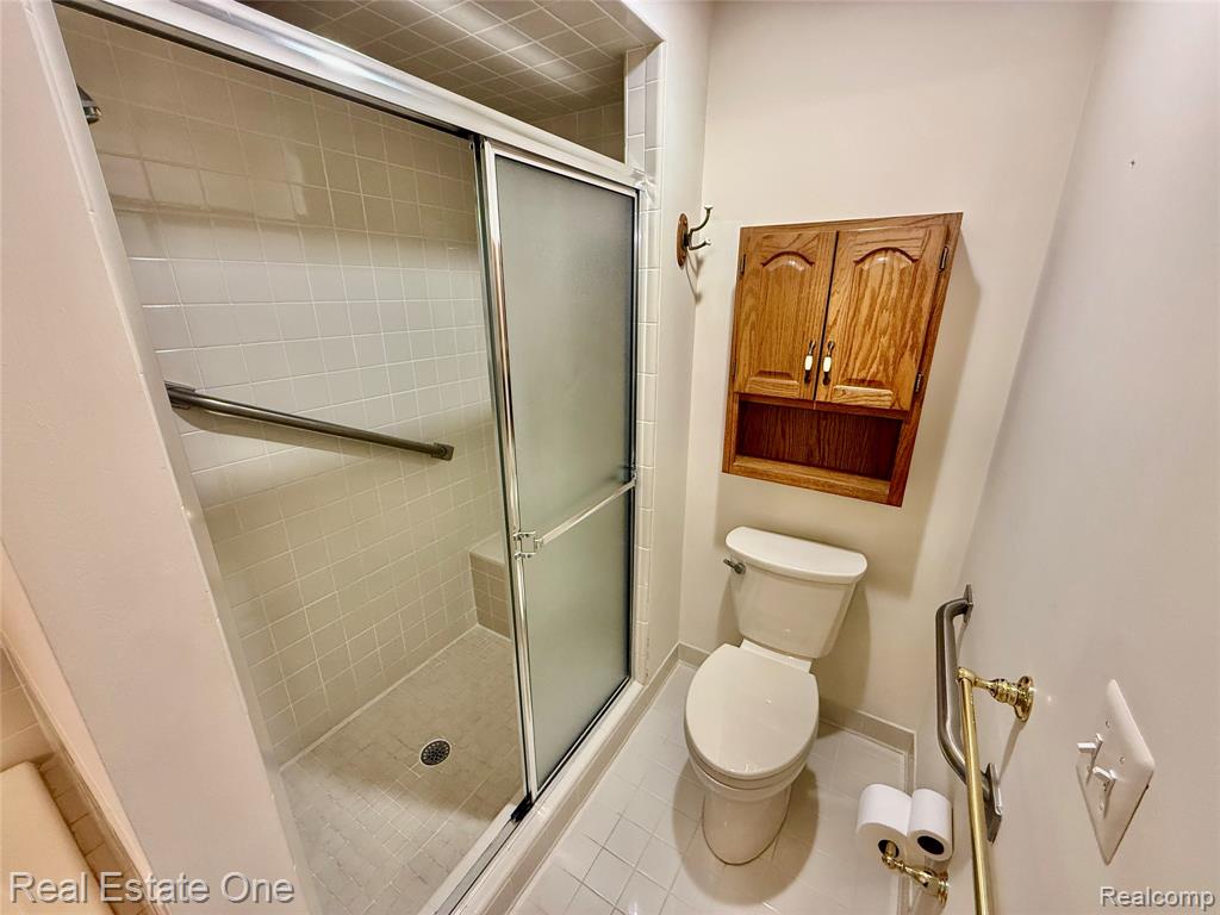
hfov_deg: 102.1
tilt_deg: -18.8
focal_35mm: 14
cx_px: 610
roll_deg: +0.3
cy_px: 458
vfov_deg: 85.7
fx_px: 493
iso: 320
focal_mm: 2.22
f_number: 2.2
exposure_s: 1/60
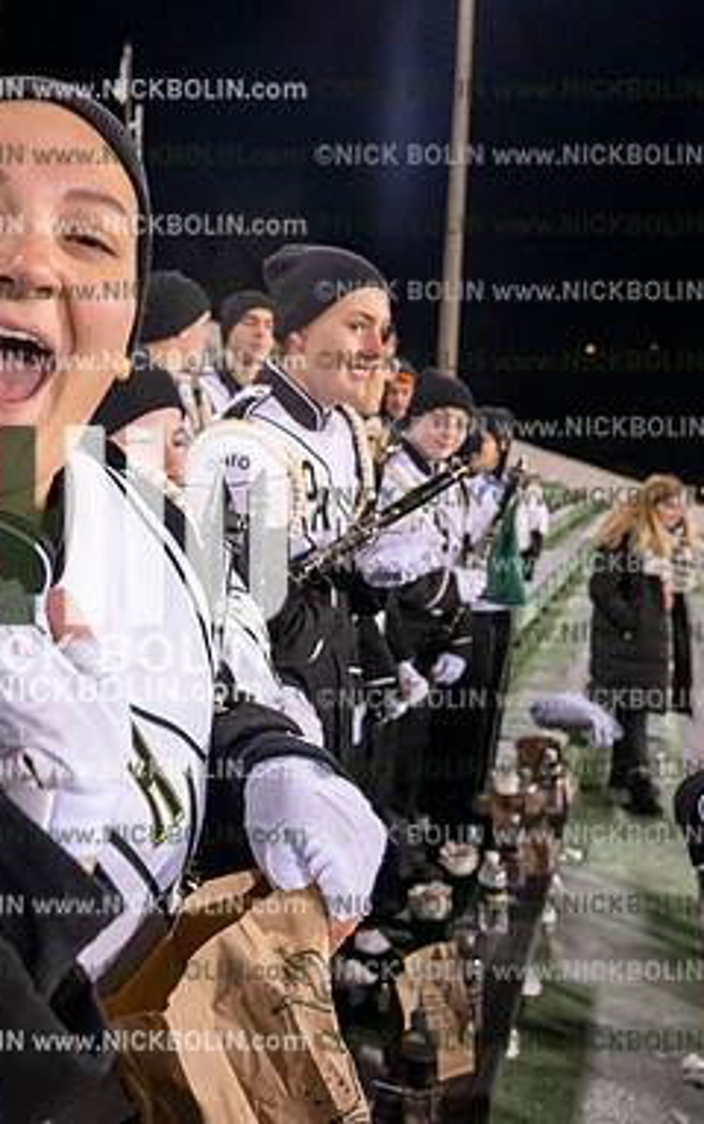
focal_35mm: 37
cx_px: 79
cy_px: 563
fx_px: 1134
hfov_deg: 32.9
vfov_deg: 52.7
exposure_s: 1/640
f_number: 4.5
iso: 5000
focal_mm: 24
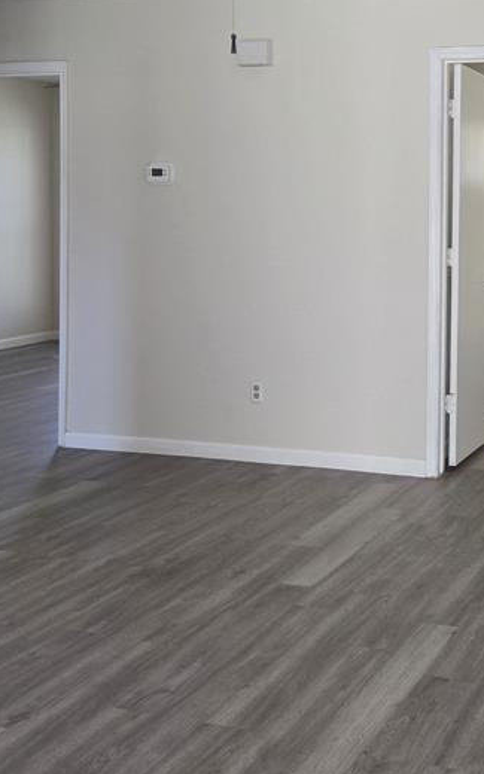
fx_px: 1013
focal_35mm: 48
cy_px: 256
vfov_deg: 41.3
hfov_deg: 25.4
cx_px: 494
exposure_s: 1/120
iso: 80
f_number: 1.8
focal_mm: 5.4
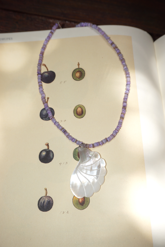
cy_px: 124
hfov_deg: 34.2
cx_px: 82
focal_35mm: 39
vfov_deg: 49.6
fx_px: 268
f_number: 5.6
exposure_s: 1/80
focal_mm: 26
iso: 100
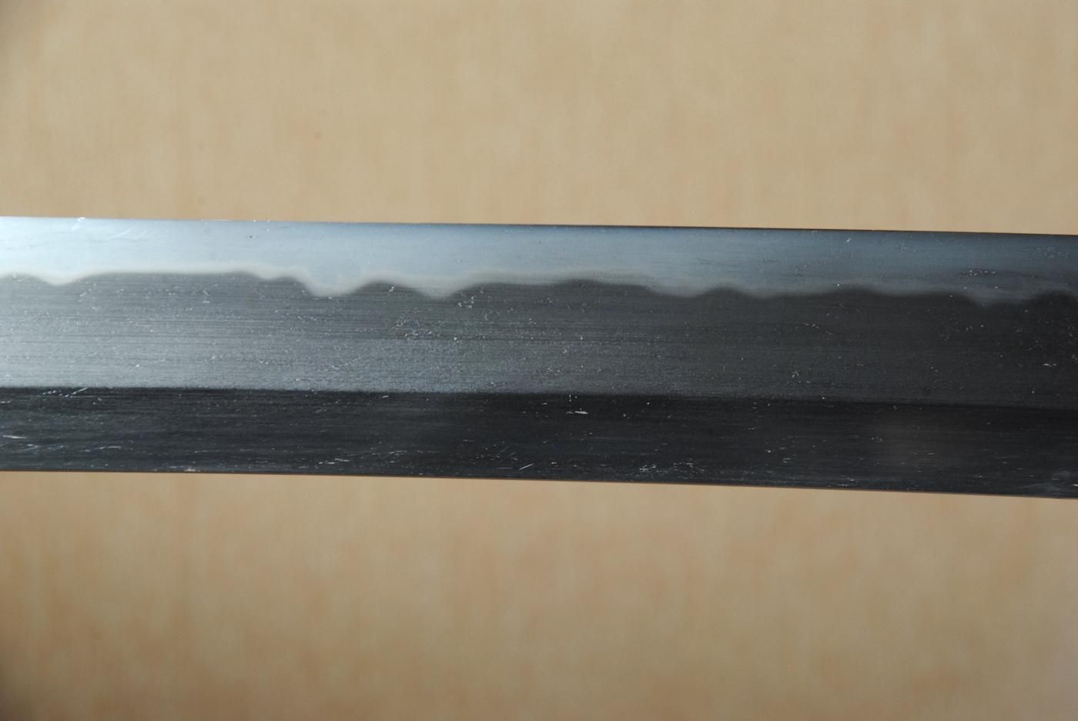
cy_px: 360
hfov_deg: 10.1
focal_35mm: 202
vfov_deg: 6.8
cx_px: 539
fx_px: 6071
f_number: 11
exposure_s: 1/2
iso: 200
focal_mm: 135
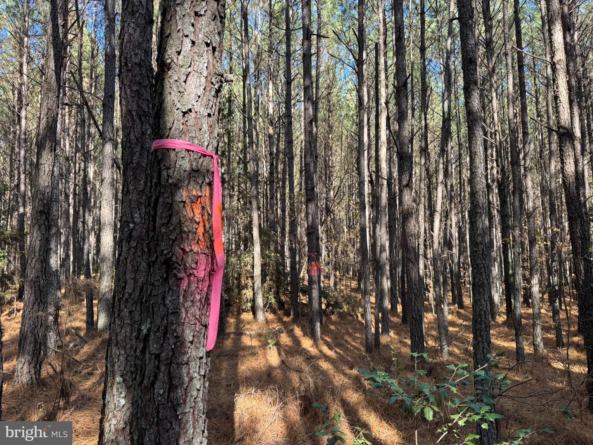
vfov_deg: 56.8
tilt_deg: +6.9
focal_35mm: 24
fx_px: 411
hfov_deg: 71.6
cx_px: 296
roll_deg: +1.4
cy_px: 222
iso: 64
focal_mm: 6.76
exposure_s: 1/150
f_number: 1.78
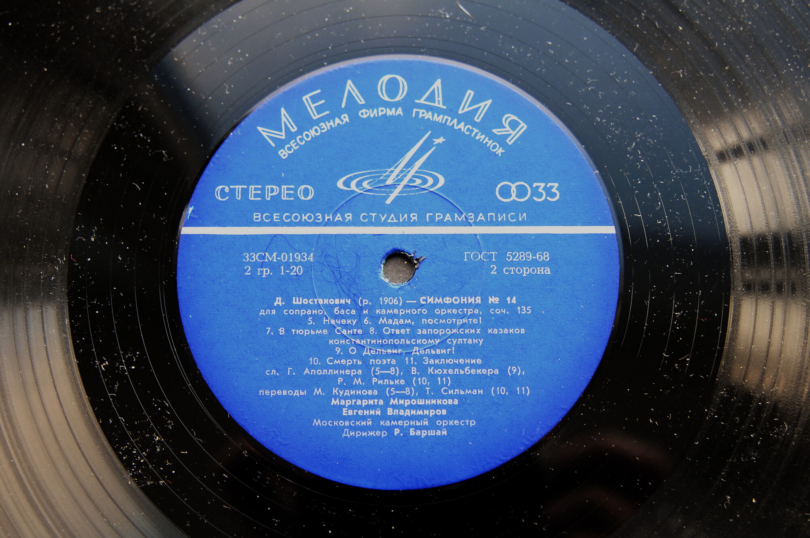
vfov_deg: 25.7
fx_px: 1180
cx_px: 405
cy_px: 269
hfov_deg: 37.9
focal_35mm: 52
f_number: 4.5
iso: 400
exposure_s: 1/80
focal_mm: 35
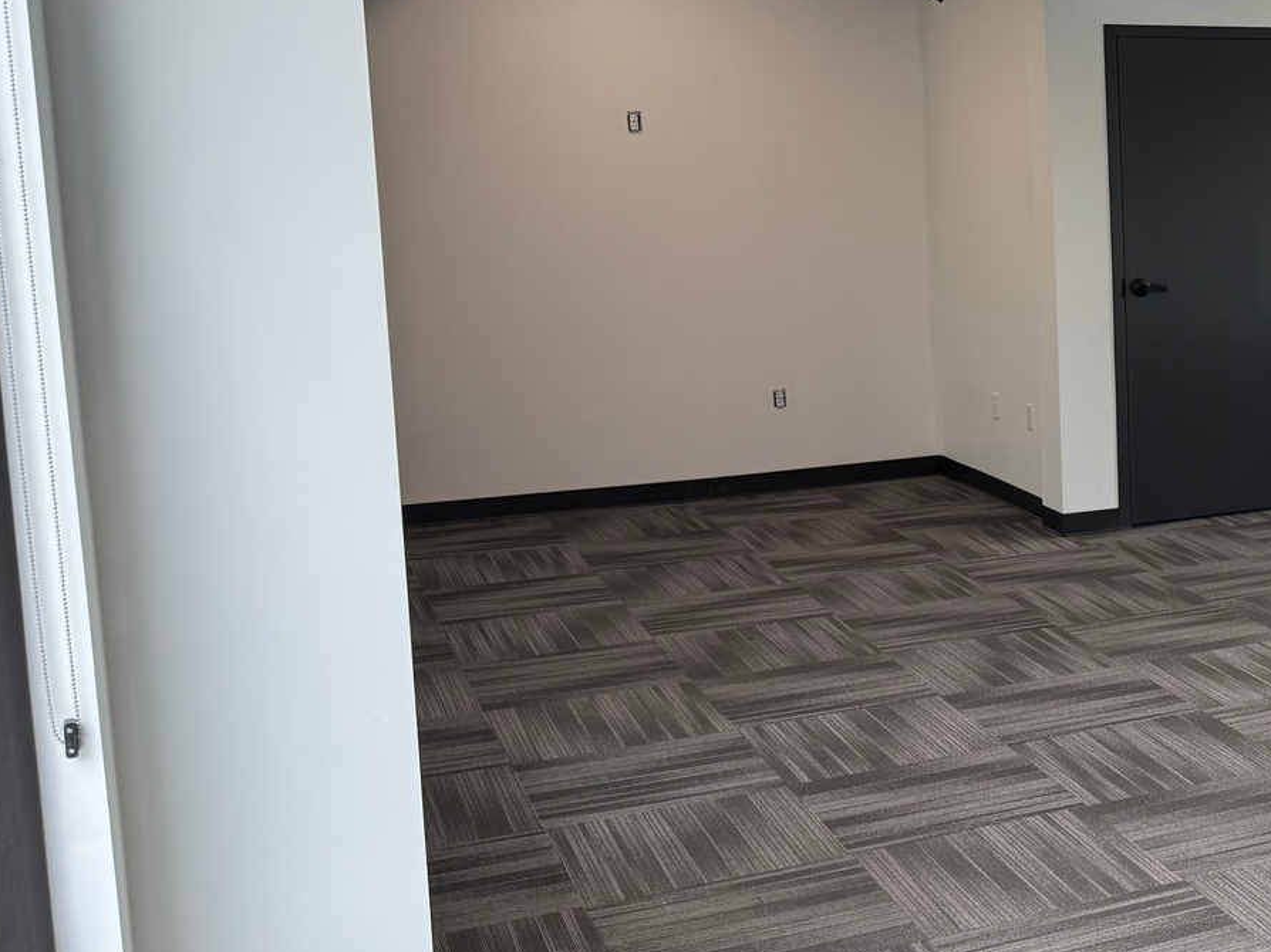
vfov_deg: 26.5
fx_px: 2019
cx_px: 1446
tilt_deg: -7.6
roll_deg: +0.4
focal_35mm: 55
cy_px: 369
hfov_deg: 30.7
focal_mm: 6.76
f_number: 1.78
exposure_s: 1/137
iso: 50
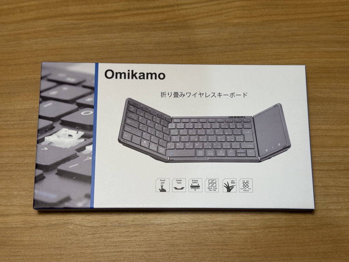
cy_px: 131
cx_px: 174
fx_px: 484
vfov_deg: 30.3
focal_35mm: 48
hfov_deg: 39.7
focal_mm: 6.76
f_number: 1.78
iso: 50
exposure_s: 1/129
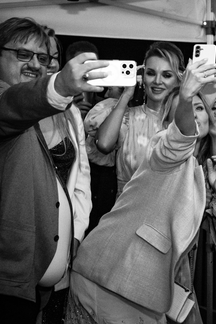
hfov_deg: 10.9
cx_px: 214
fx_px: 1125
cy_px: 162
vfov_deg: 16.4
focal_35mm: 125
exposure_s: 1/160
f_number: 4
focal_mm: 55
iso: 3200
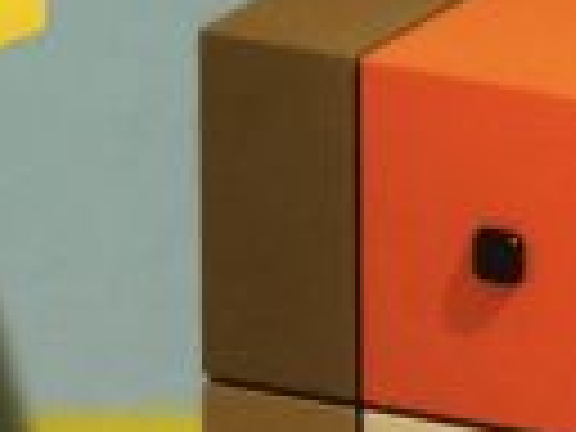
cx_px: 482
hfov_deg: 13.5
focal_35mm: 145
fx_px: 2413
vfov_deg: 10.2
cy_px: 279
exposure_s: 1/33
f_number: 2.4
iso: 125
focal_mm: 3.3
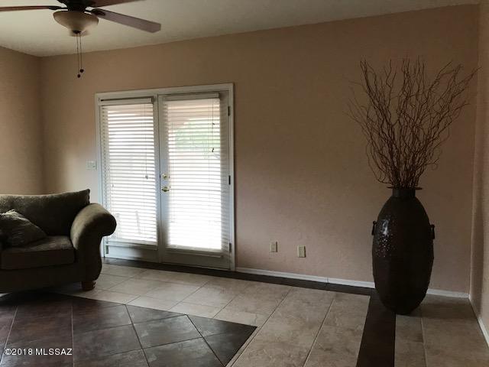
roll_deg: +0.2
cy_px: 184
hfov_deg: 63.4
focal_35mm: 28
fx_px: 396
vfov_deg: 49.7
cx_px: 244
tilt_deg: -3.5
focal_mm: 3.99
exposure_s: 1/30
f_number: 1.8
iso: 32
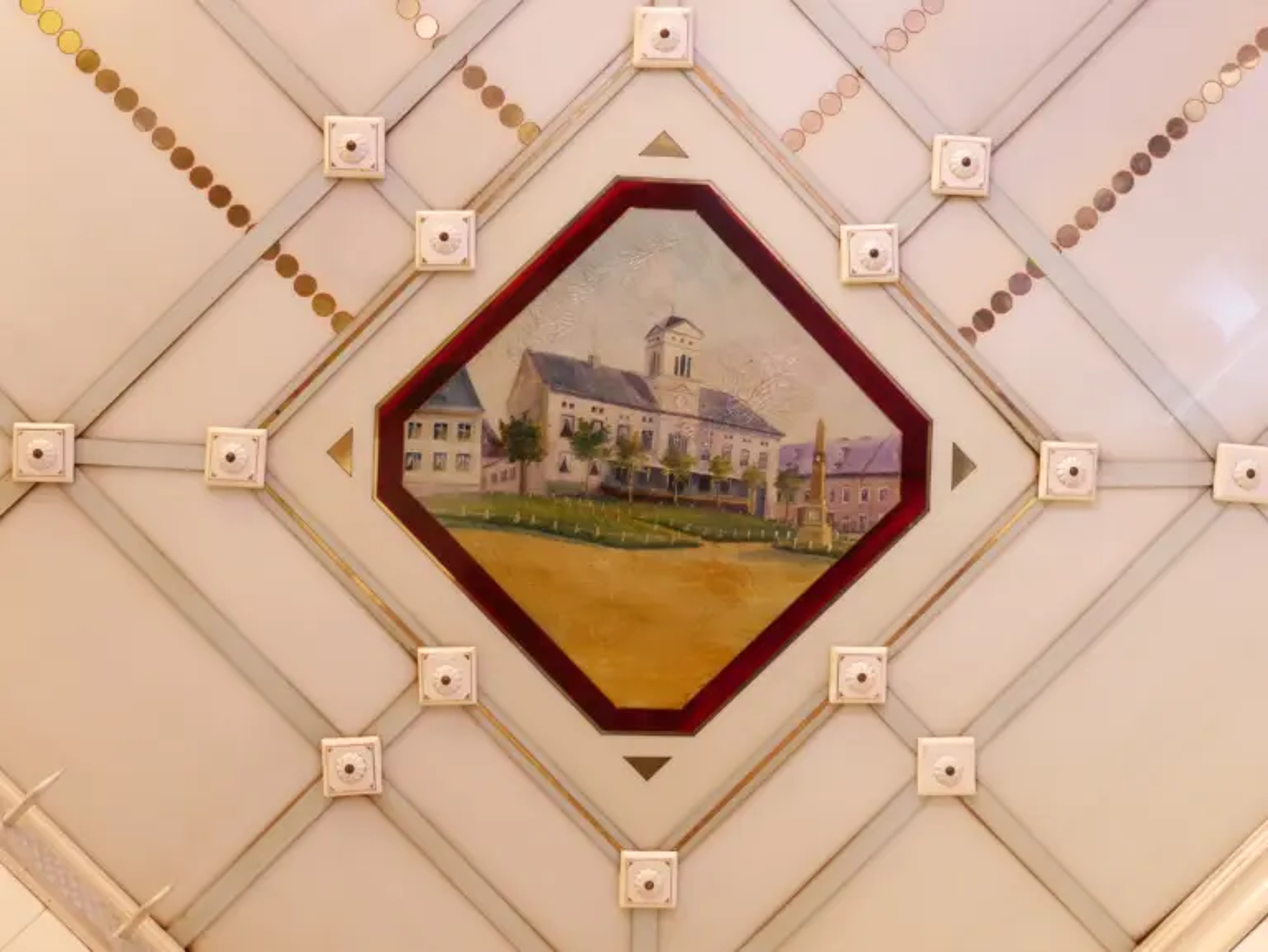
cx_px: 634
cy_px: 476
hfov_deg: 53.9
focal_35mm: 34
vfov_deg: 41.8
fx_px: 1246
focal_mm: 17
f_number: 2.8
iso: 3200
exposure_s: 1/50
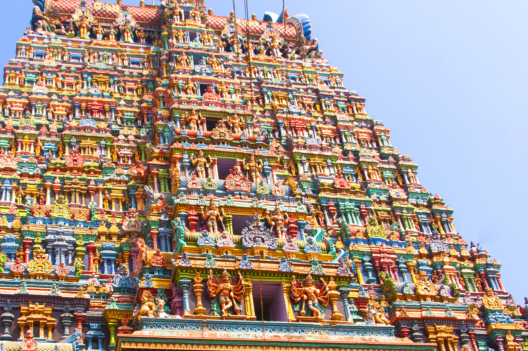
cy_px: 255
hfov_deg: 38.0
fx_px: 762
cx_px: 197
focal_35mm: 52
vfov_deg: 25.7
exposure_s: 1/320
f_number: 5.6
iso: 200
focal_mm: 18
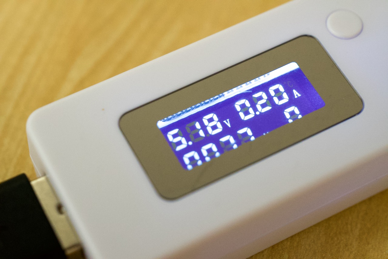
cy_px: 130
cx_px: 194
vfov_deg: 18.2
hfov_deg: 27.0
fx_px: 808
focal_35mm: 75
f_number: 4.5
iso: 2000
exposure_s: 1/80
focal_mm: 50
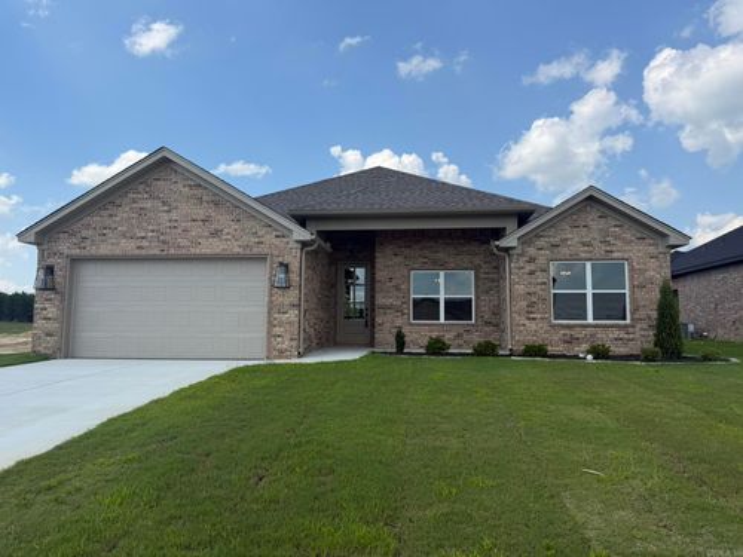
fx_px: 515
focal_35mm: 24
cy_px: 278
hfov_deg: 71.6
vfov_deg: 56.8
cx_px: 372
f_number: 1.78
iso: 80
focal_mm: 6.76
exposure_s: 1/4405
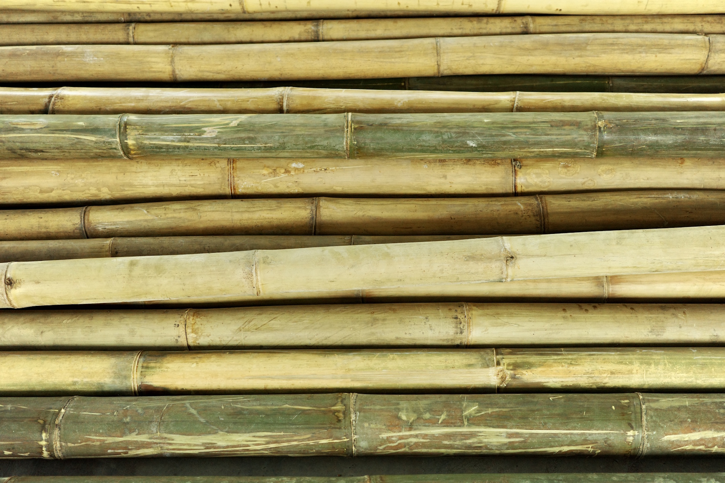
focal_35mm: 40
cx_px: 362
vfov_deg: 33.4
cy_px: 242
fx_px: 805
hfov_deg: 48.5
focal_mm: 26
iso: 800
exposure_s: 1/800
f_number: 2.8
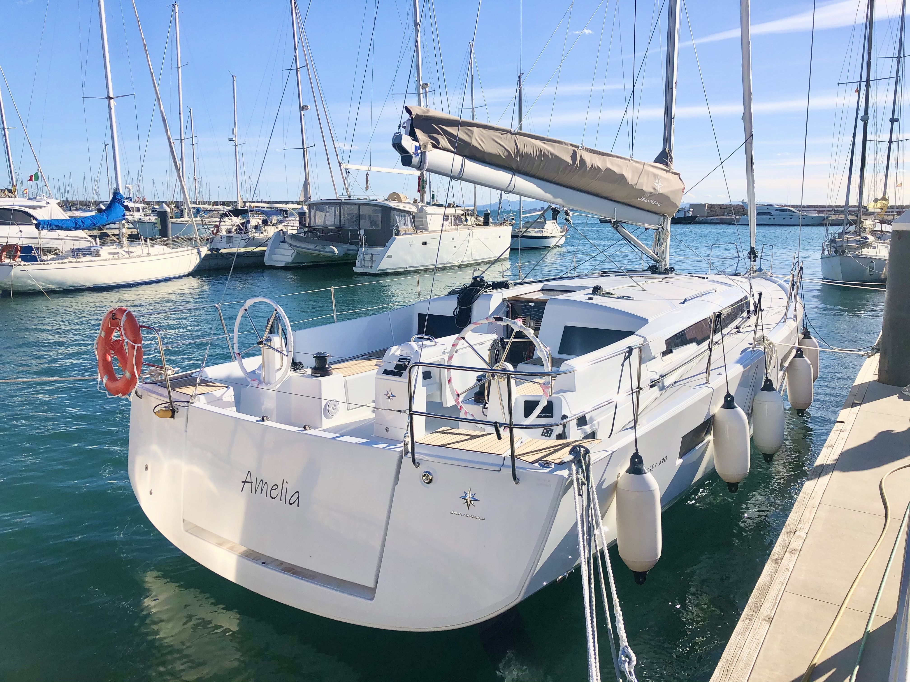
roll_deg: +0.2
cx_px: 455
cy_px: 341
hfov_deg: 63.4
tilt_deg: -9.2
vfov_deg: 49.7
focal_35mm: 28
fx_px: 736
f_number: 1.8
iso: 25
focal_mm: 4
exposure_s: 1/3690
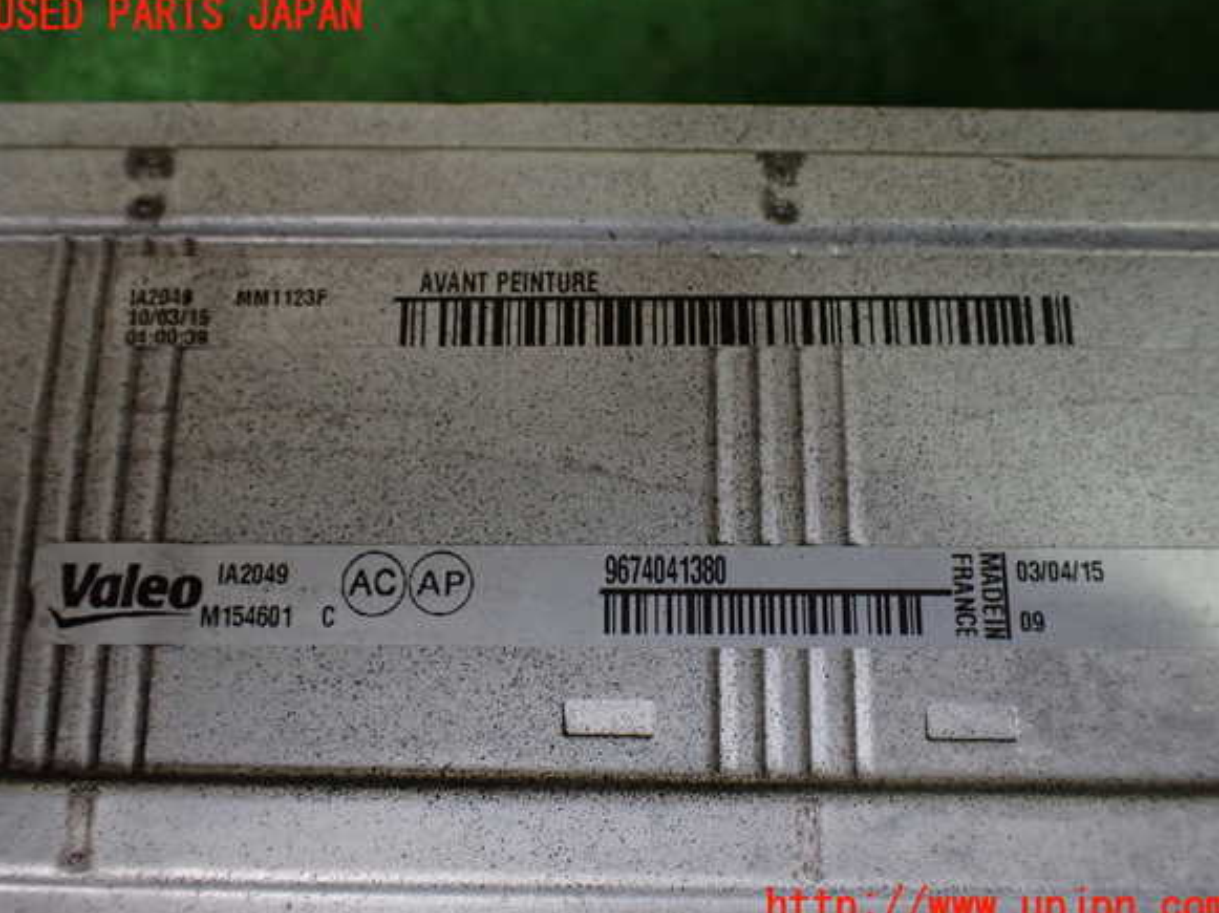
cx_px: 611
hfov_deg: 58.4
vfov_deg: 45.4
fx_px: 1091
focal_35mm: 31
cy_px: 462
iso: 400
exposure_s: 1/125
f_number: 2.3
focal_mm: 5.4
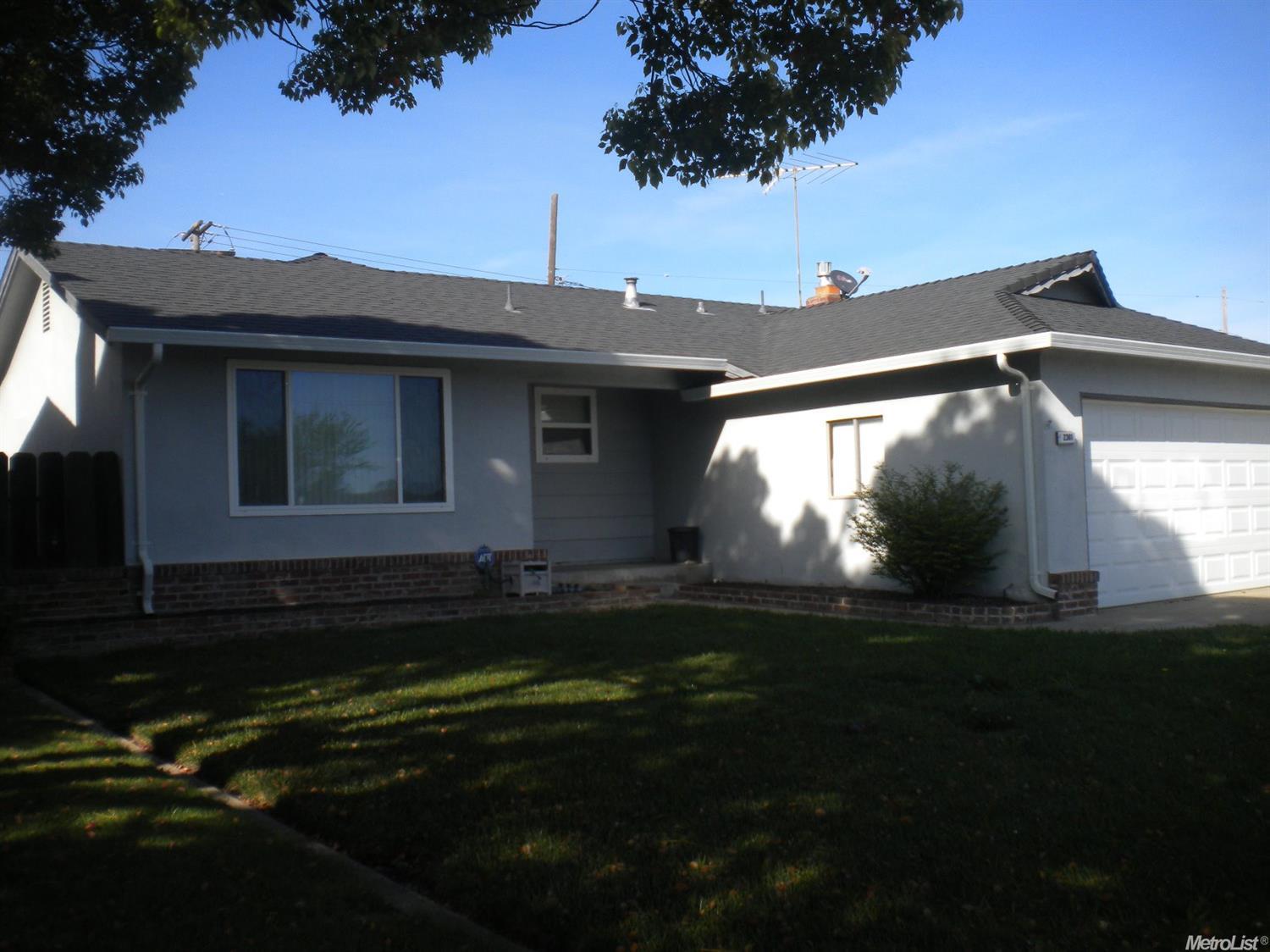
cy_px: 476
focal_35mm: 35
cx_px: 635
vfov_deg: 40.7
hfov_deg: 52.6
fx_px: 1284
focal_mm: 6.3
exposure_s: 1/557
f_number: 4.6
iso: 80
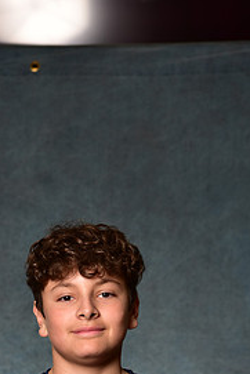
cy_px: 397
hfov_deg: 9.1
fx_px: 1560
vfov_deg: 13.4
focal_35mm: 150
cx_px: 67
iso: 100
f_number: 5
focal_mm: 70
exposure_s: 1/200
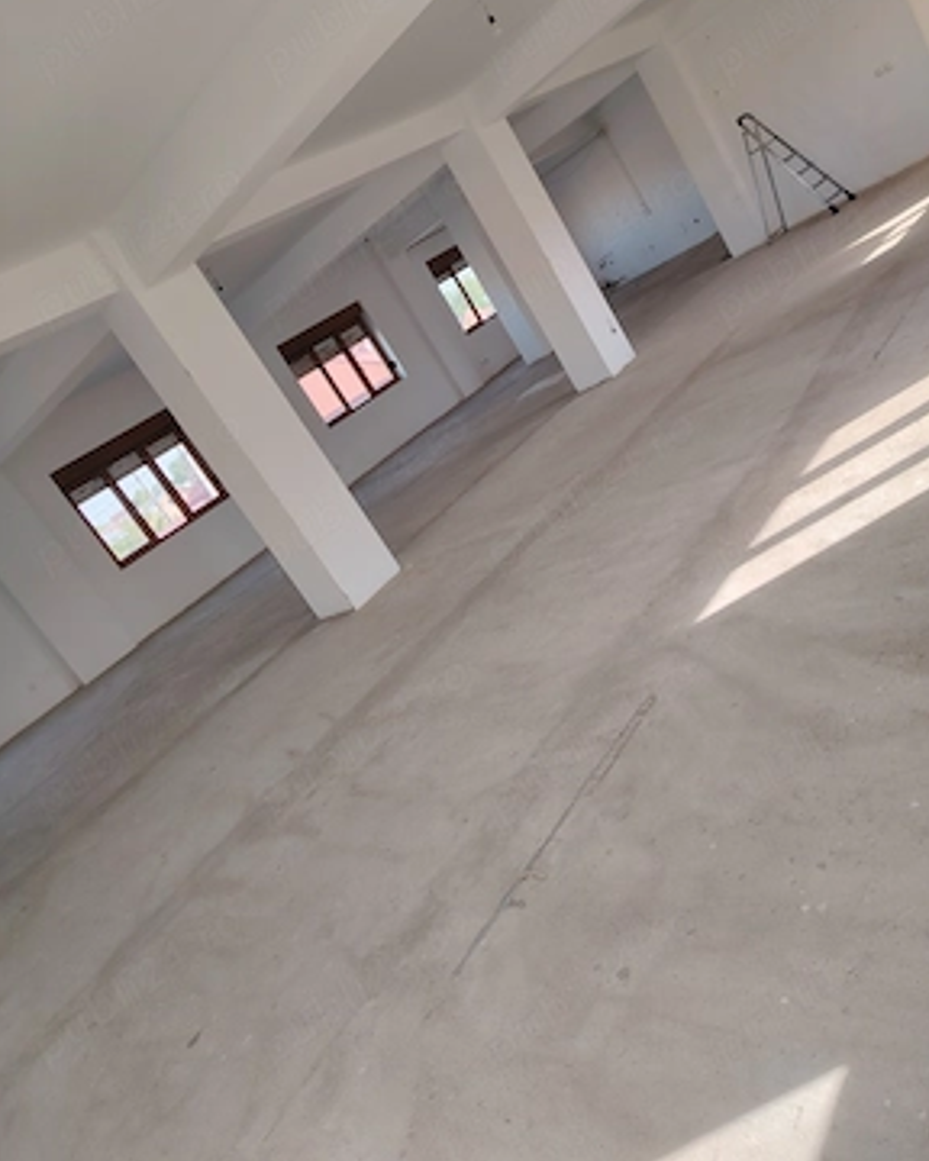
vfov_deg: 66.0
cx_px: 477
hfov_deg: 54.9
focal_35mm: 26
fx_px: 894
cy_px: 545
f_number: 1.75
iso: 113
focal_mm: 5.25
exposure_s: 1/120
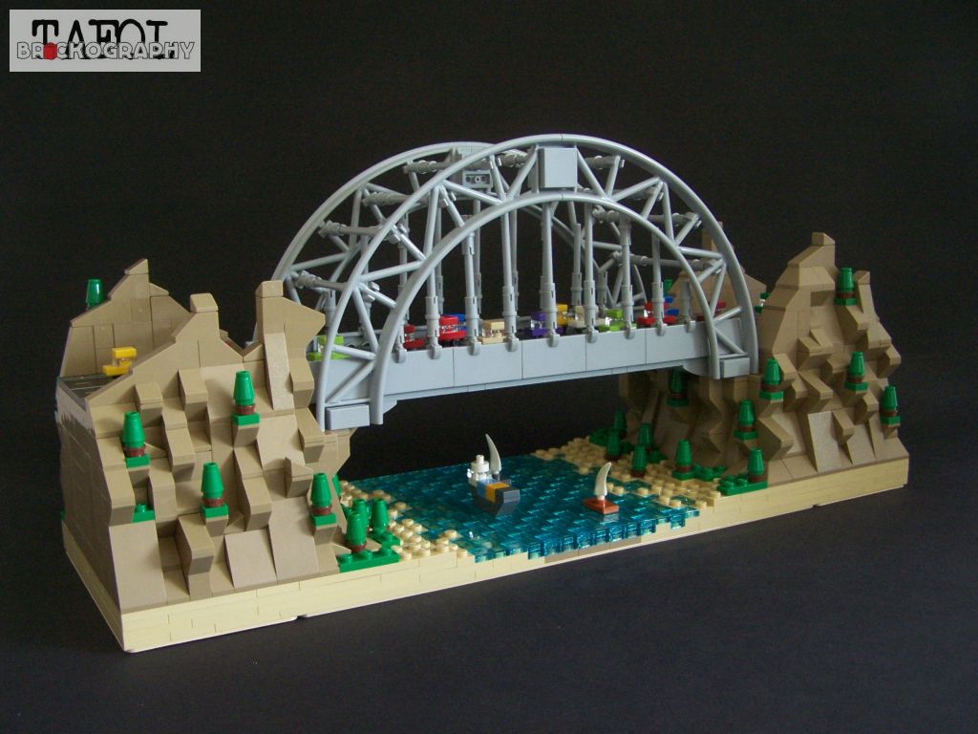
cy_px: 367
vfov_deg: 37.7
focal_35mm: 38
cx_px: 489
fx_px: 1074
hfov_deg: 49.0
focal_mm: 6.3
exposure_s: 1/1.43
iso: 200
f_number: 3.2
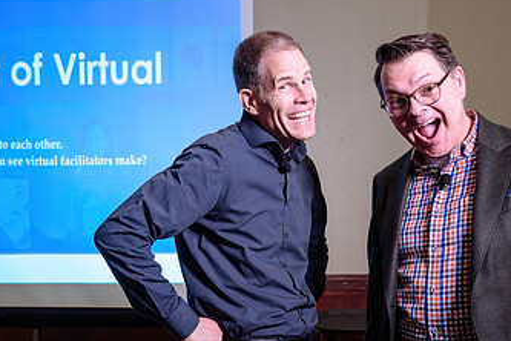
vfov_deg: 23.9
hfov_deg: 35.6
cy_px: 263
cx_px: 257
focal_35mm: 56
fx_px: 795
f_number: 3.5
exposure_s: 1/125
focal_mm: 29
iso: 800
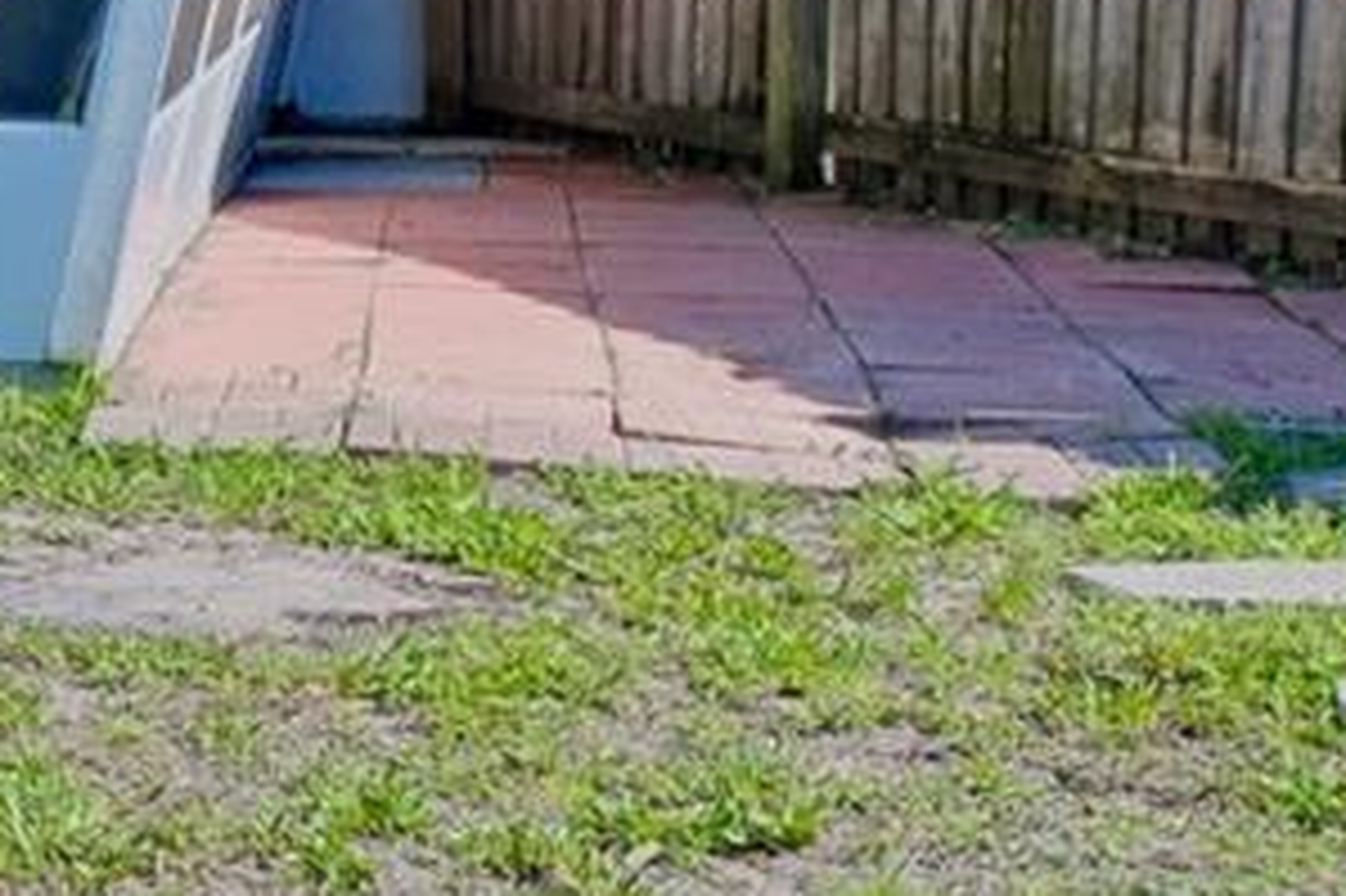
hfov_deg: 17.5
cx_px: -1184
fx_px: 3400
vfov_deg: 14.7
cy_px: -45
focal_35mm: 91
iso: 640
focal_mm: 11.6
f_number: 5.6
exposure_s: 1/2000
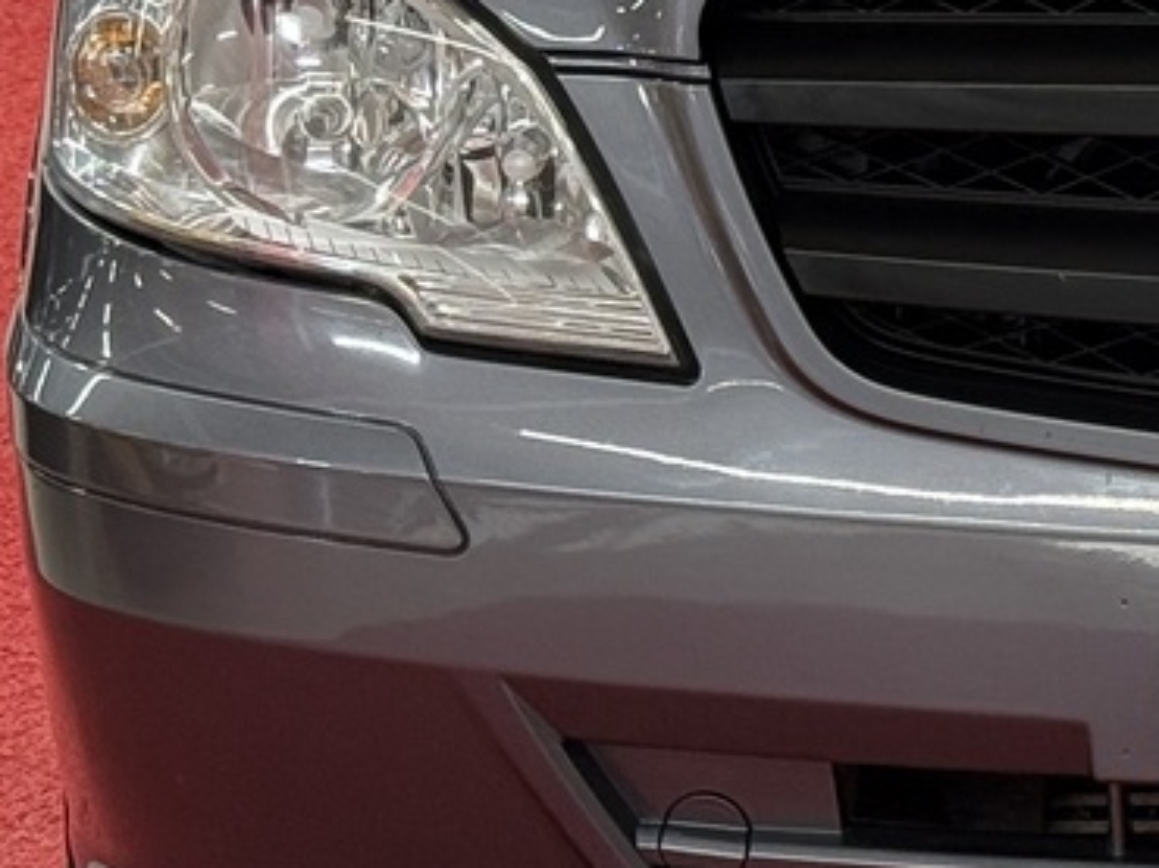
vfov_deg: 7.8
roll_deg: +0.1
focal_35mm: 187
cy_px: -222
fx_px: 6257
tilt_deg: -7.5
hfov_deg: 10.3
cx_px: 1635
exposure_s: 1/94
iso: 100
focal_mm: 6.76
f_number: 1.78
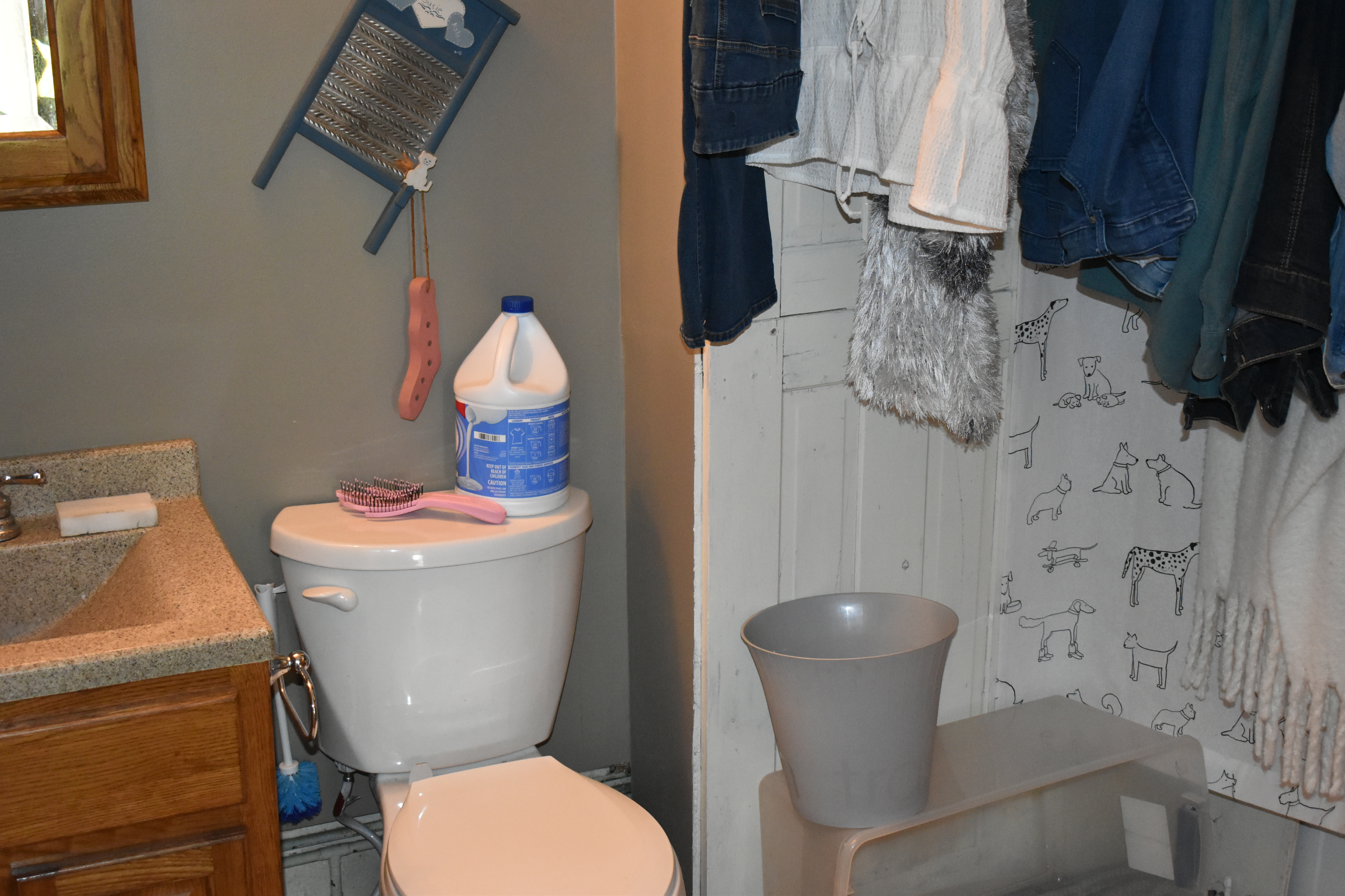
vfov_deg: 29.9
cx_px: 672
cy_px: 448
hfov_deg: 43.6
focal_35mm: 45
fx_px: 1681
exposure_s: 1/200
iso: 2800
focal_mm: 30
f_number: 4.2
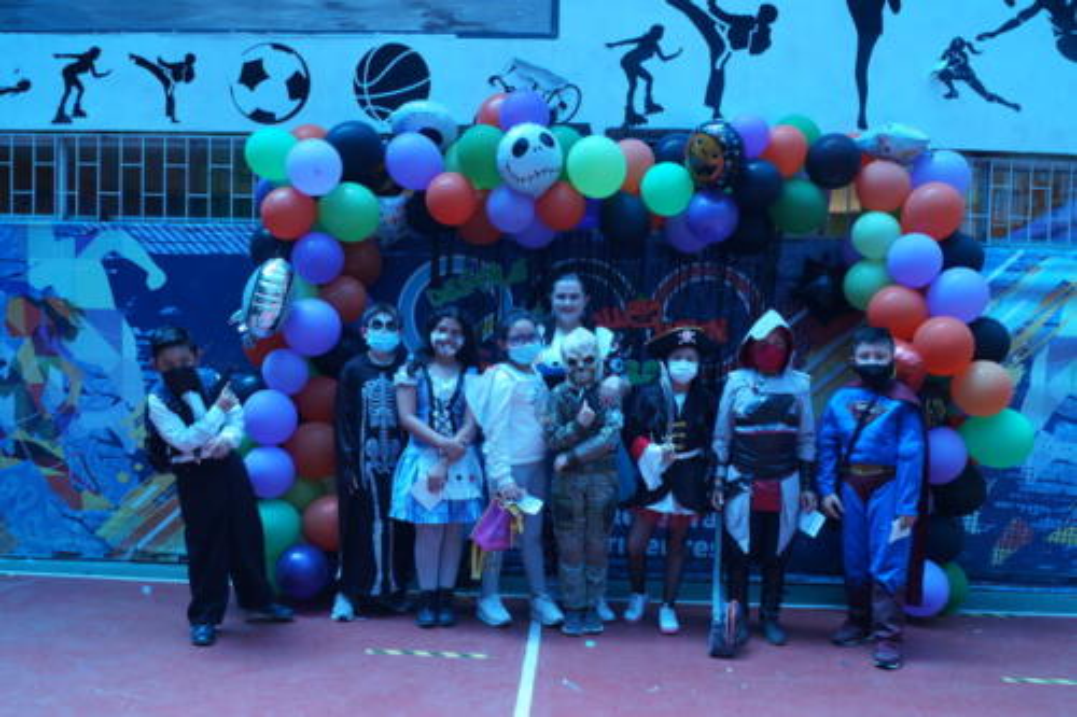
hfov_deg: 57.2
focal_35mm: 33
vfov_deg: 39.9
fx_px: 987
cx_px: 538
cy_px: 358
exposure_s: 1/60
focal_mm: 22
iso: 400
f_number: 9
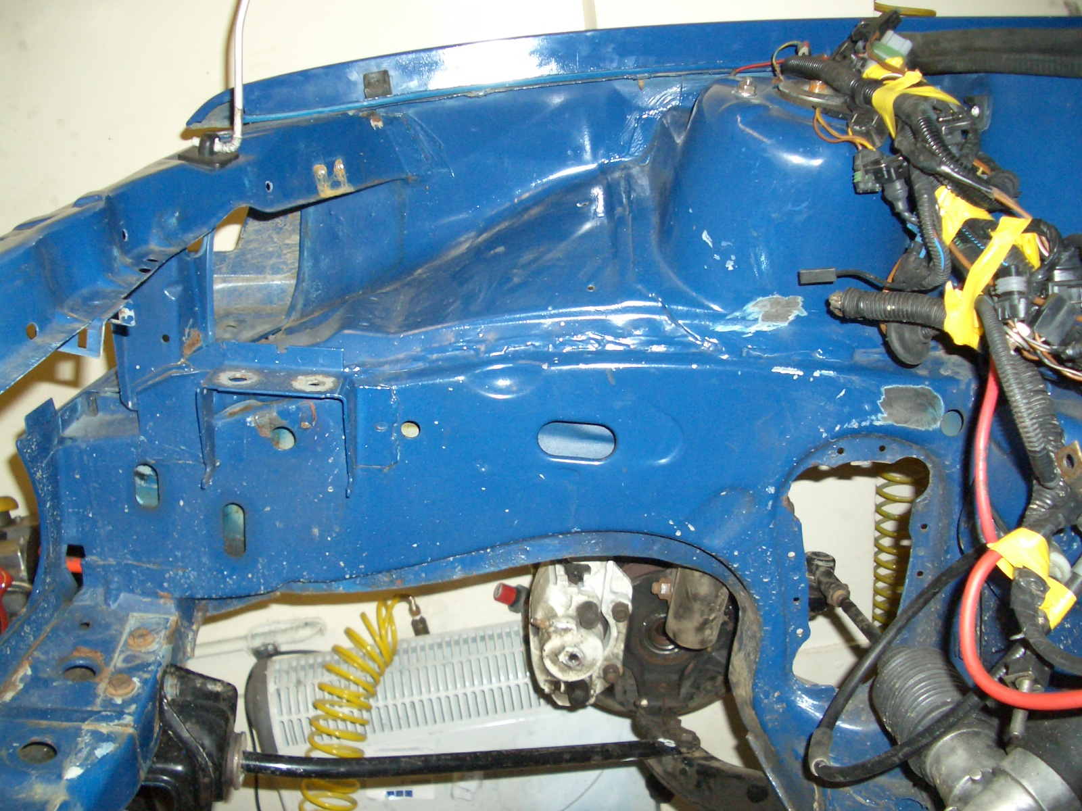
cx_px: 541
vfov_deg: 40.7
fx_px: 1094
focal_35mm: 35
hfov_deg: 52.6
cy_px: 406
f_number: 2.6
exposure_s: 1/60
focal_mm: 5.8
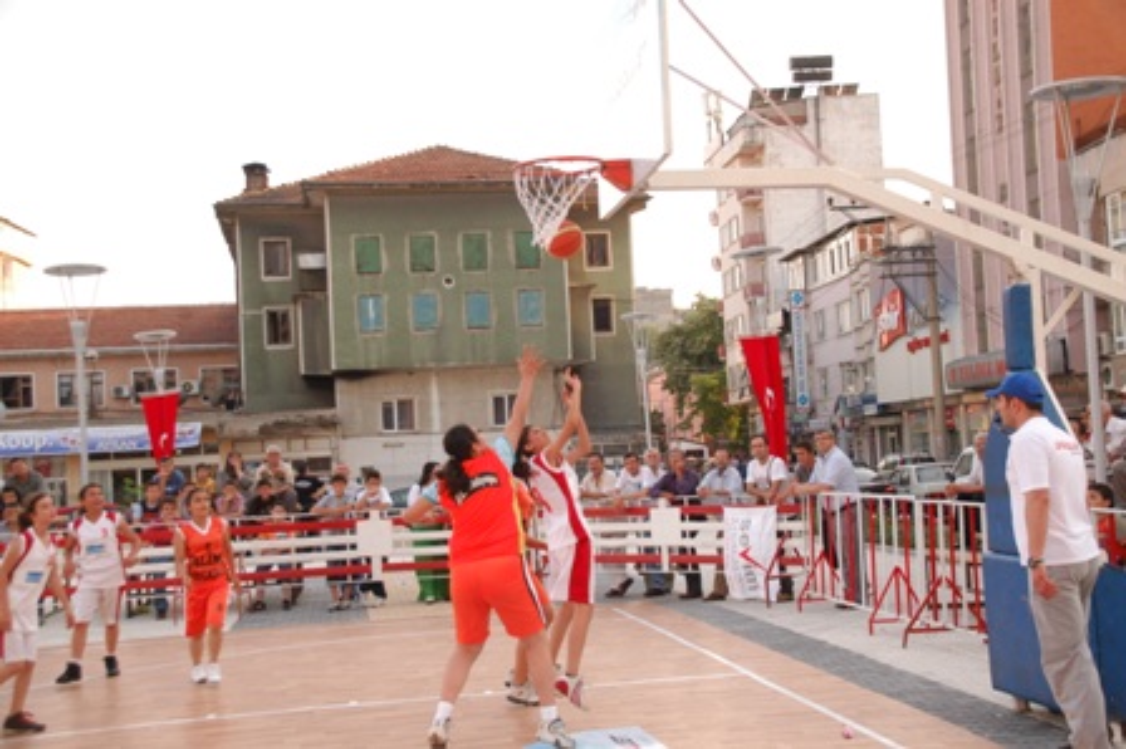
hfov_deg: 42.4
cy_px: 374
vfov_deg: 28.9
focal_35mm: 46
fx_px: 1453
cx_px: 563
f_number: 4.5
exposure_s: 1/500
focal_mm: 31
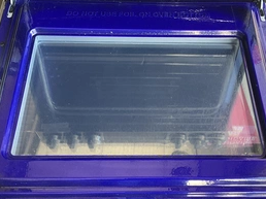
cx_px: 147
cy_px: 89
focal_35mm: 45
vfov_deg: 32.1
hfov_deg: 42.1
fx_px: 345
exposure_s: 1/60
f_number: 1.8
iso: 80
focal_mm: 3
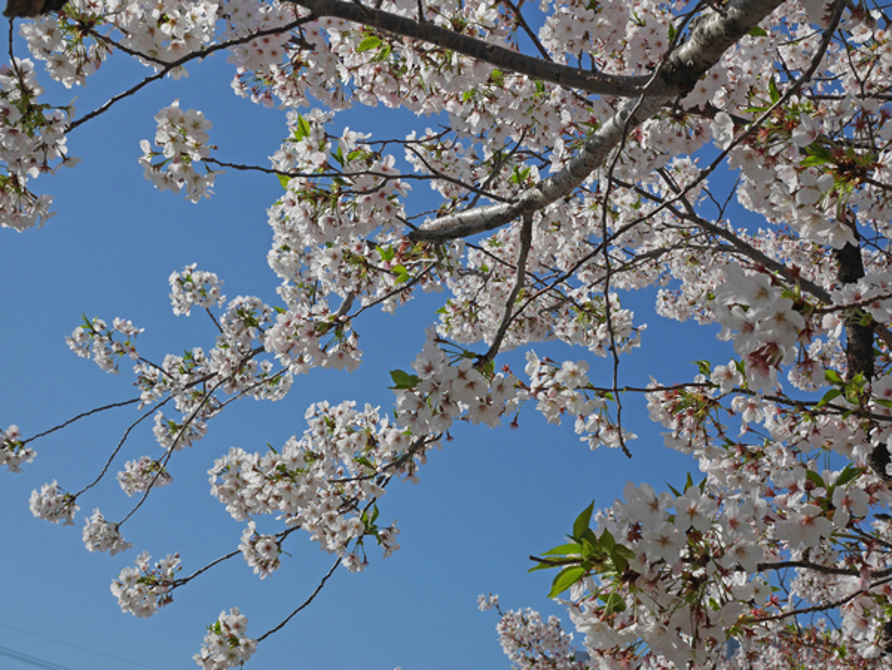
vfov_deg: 29.1
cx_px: 446
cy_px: 335
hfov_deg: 38.2
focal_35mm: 50
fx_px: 1289
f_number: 11
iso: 200
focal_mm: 25
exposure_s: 1/400
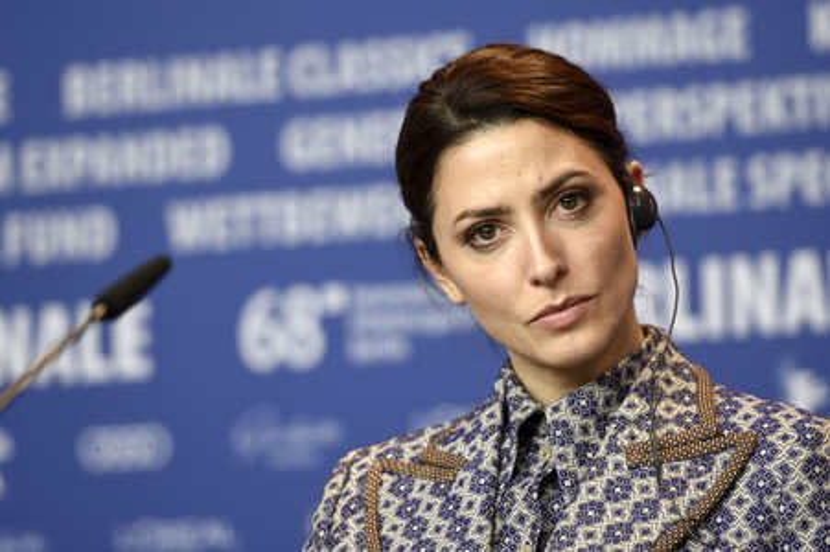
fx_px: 6911
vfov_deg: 4.6
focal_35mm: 300
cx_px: 415
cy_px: 276
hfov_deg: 6.9
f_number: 3.2
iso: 640
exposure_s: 1/320
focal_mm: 200
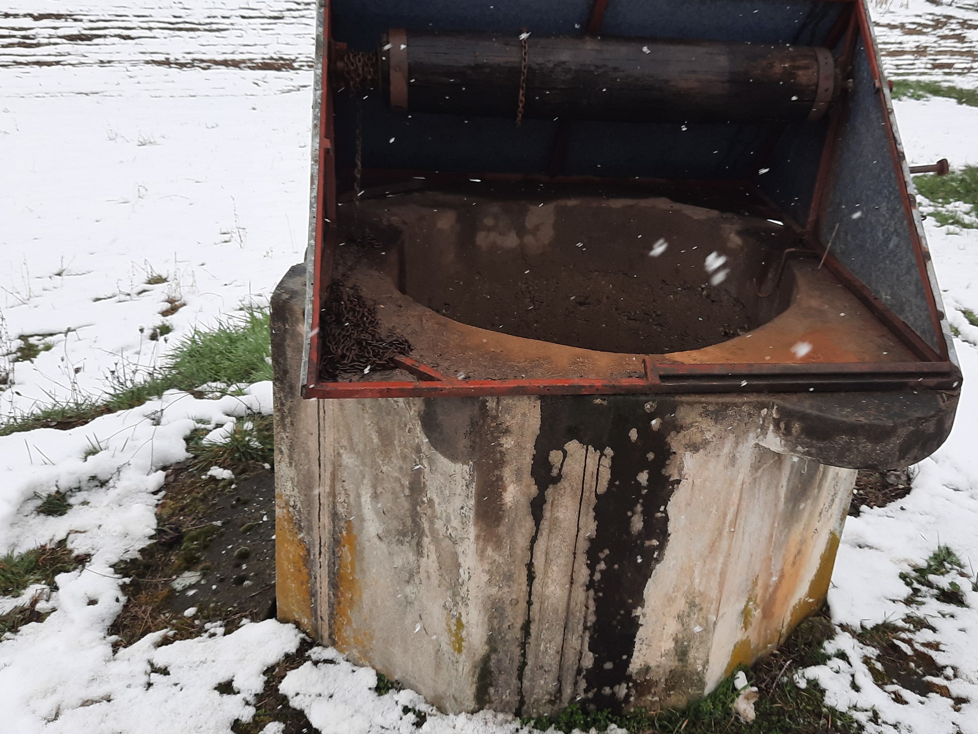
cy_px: 323
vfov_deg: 41.7
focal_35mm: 34
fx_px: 961
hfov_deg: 53.6
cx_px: 583
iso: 32
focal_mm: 4.6
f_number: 2
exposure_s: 1/392
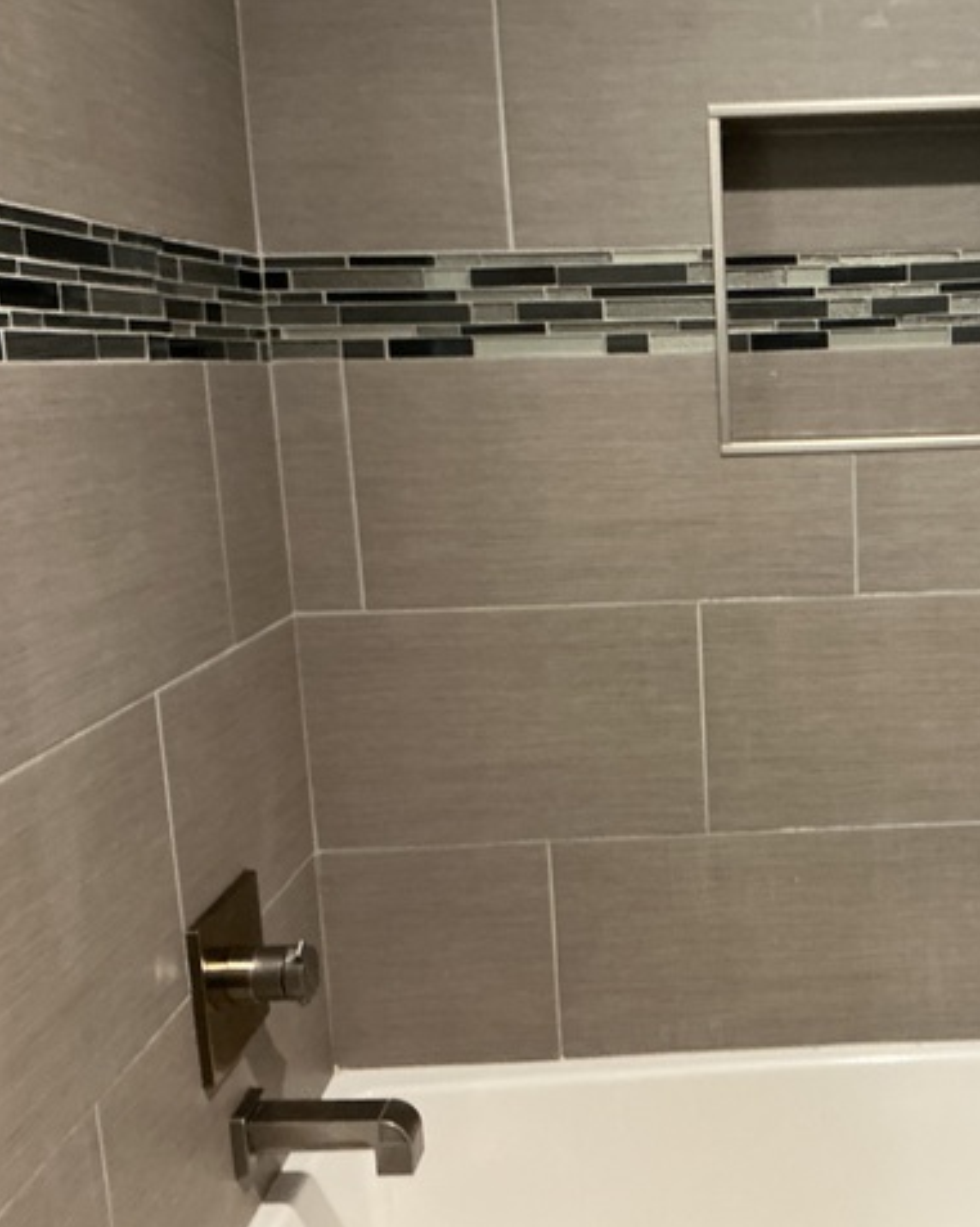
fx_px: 1379
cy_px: 612
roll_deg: +1.1
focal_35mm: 38
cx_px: 795
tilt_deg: -11.0
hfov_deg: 37.6
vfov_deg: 48.0
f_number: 1.8
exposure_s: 1/30
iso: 250
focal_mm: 3
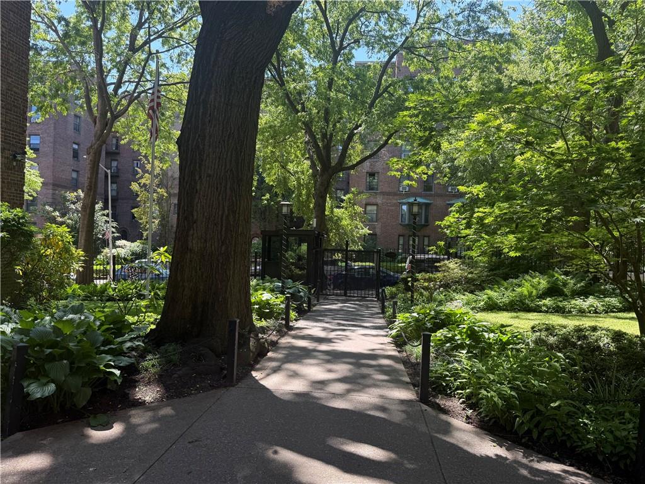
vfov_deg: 56.8
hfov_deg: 71.6
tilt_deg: -0.7
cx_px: 322
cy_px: 242
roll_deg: -2.9
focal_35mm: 24
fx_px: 447
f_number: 1.78
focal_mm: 6.76
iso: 100
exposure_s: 1/504
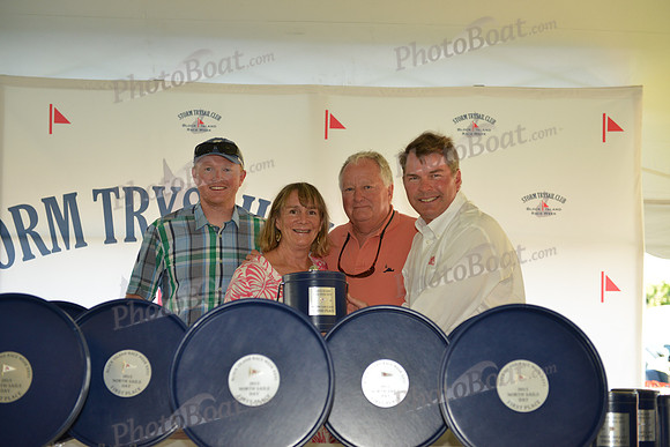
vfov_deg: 22.6
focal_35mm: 60
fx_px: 1117
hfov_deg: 33.4
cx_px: 335
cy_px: 224
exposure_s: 1/320
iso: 1000
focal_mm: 60
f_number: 3.5
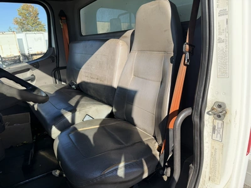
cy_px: 94
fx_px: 174
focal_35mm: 24
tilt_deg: -15.5
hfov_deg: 71.6
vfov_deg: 56.8
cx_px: 126
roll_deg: +2.7
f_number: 1.78
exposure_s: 1/2445
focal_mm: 6.76
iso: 100
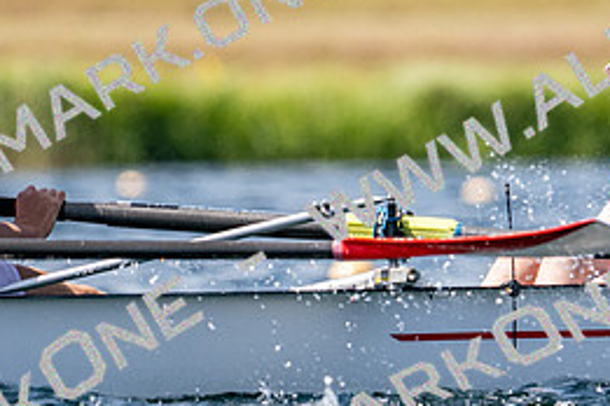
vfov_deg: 1.0
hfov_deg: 1.5
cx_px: 591
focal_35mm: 1334
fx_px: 22602
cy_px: 250
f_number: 4.5
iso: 200
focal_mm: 400
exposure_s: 1/2500
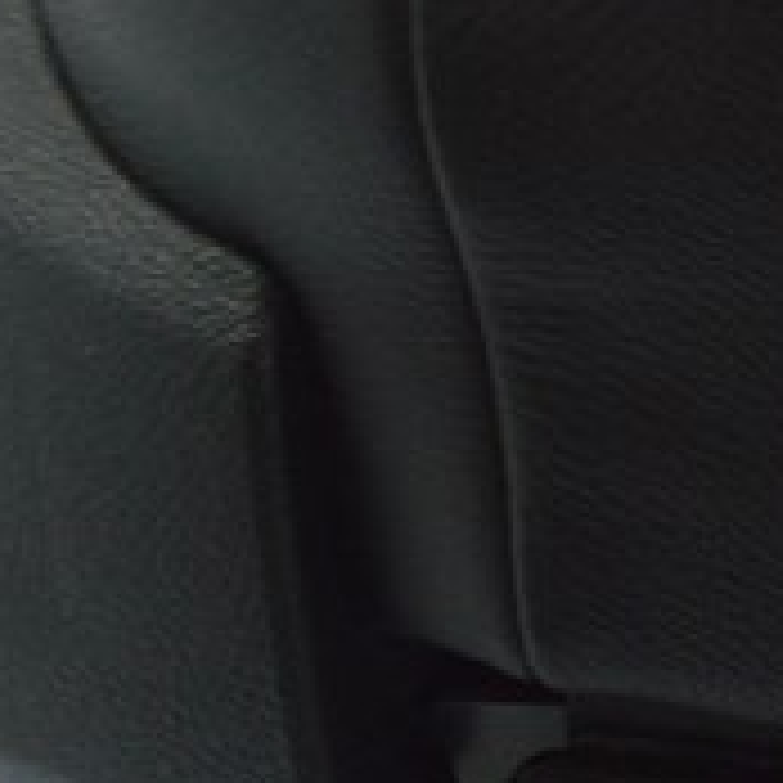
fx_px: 4606
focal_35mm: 180
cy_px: 686
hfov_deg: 8.8
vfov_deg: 9.7
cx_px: 1922
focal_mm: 24
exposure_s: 1/20
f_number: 5.6
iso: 400
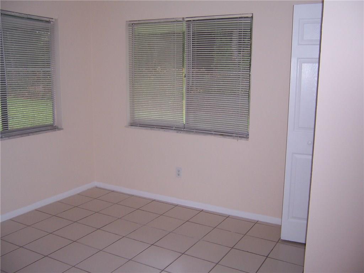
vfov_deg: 42.9
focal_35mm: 33
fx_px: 347
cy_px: 136
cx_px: 182
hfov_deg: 55.4
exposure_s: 1/60
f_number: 2.8
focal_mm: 5.5
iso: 140
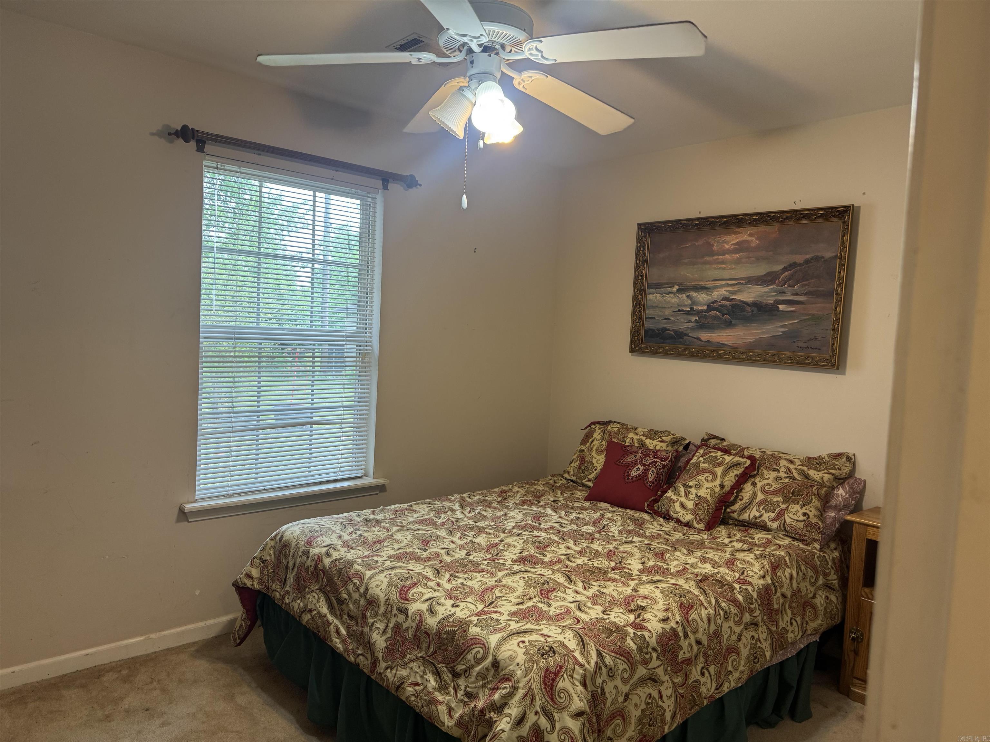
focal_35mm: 24
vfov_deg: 56.8
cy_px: 371
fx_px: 686
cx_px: 495
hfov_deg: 71.6
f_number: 1.78
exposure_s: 1/60
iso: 125
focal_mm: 6.76
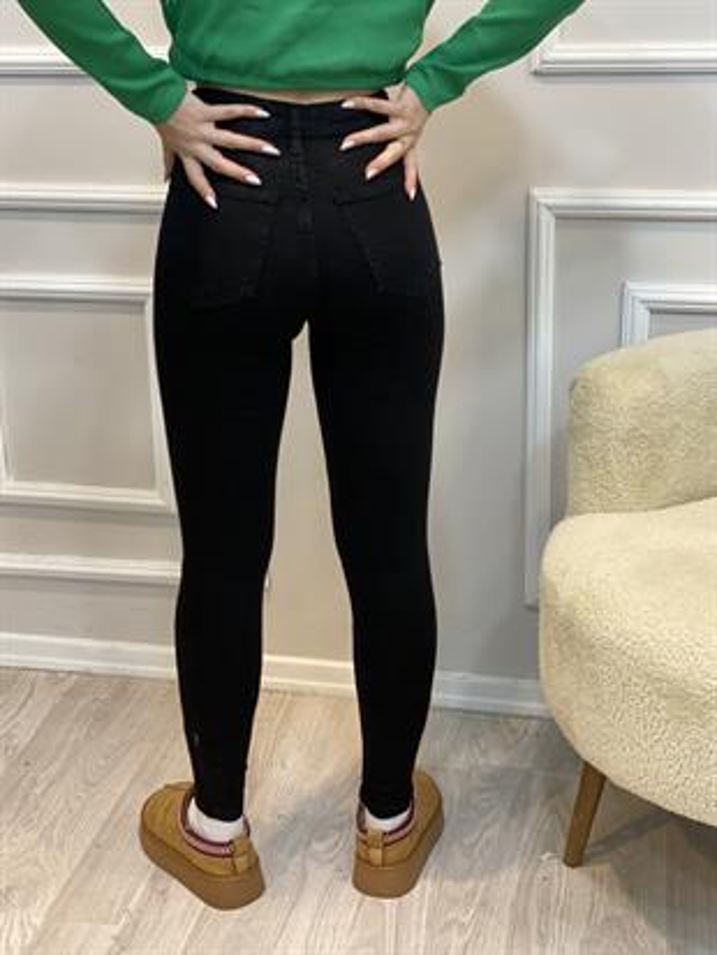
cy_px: 478
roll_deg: +1.6
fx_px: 1435
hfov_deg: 28.0
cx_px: 358
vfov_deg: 36.8
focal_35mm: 52
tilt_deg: -19.9
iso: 160
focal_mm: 6
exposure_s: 1/100
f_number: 2
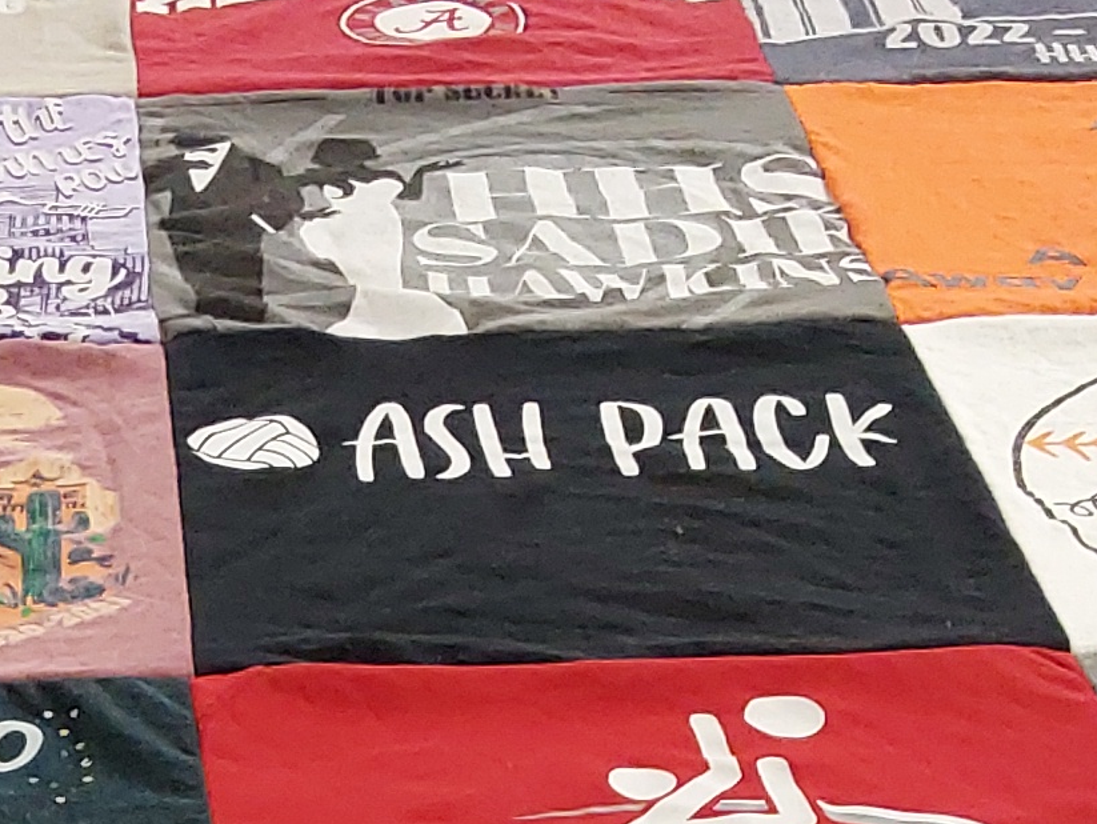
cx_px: 140
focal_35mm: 111
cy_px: 1509
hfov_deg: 17.5
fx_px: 3519
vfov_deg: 12.2
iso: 160
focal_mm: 2.91
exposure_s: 1/60
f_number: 1.9
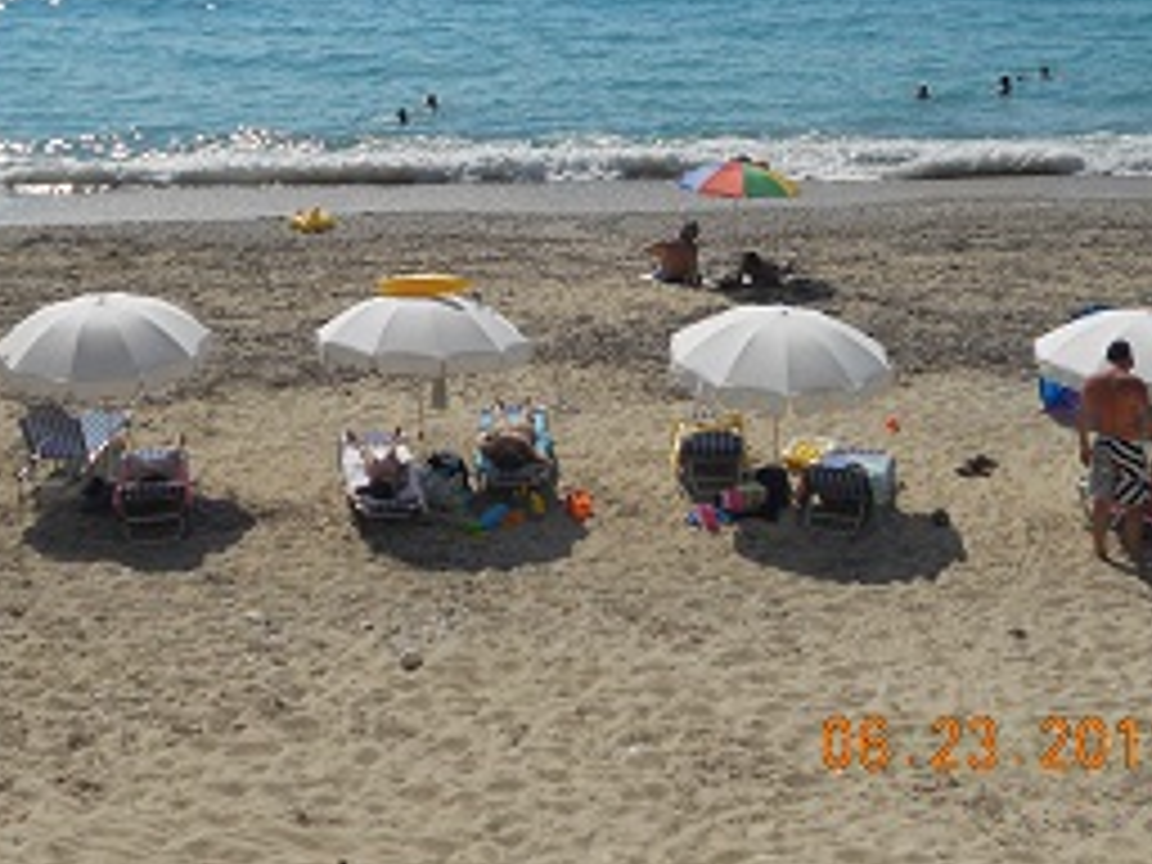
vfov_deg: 23.0
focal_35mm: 63
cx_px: 529
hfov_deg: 30.7
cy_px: 178
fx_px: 2097
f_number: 9.8
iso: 80
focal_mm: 6.9
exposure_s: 1/320
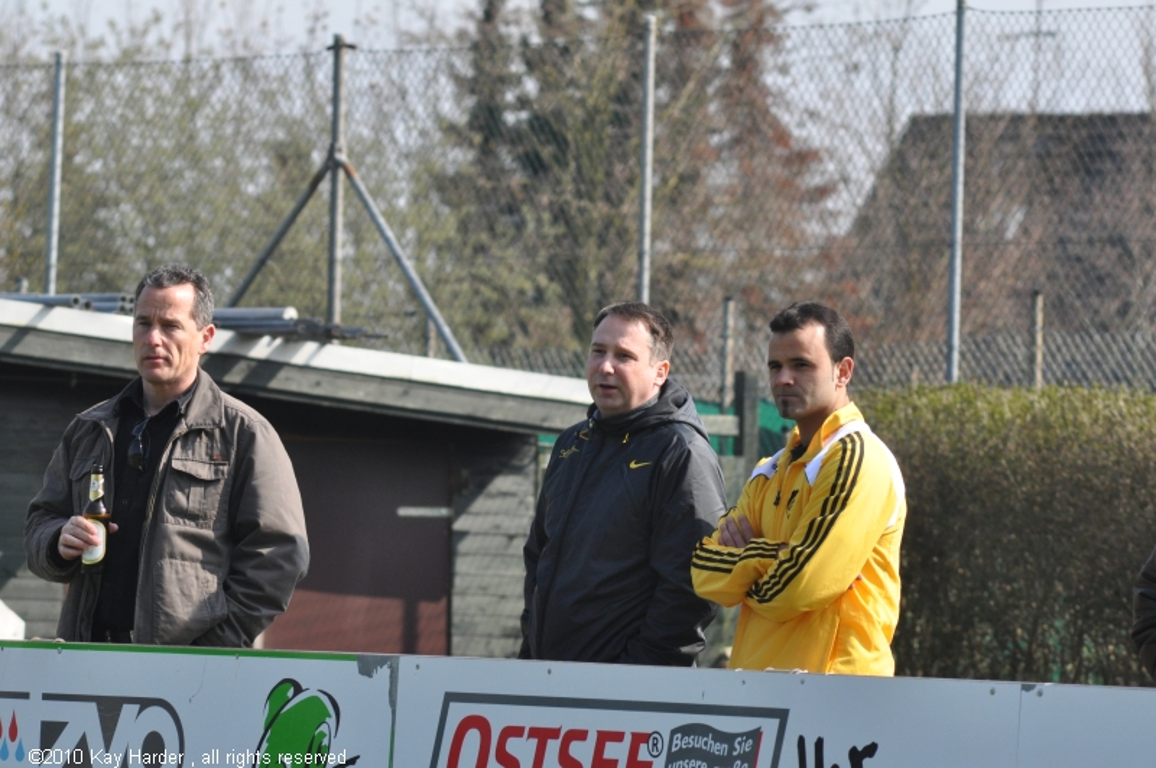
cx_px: 578
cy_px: 384
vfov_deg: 4.4
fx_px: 10101
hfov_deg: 6.6
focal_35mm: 315
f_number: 9
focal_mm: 210
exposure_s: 1/1000
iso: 800
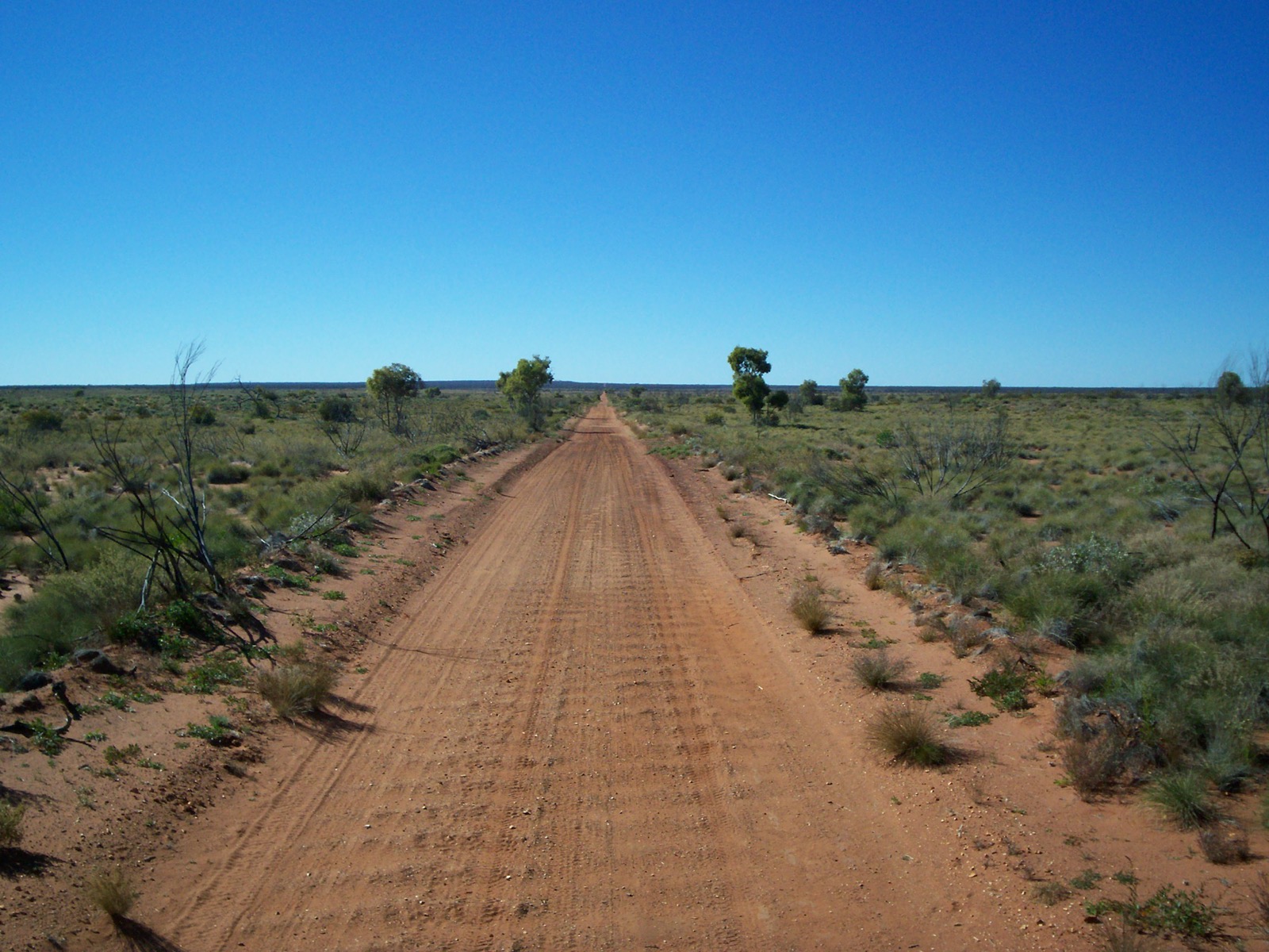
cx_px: 634
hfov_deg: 51.4
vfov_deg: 39.7
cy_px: 476
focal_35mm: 36
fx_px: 1320
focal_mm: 5.9
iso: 100
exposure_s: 1/894
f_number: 4.5
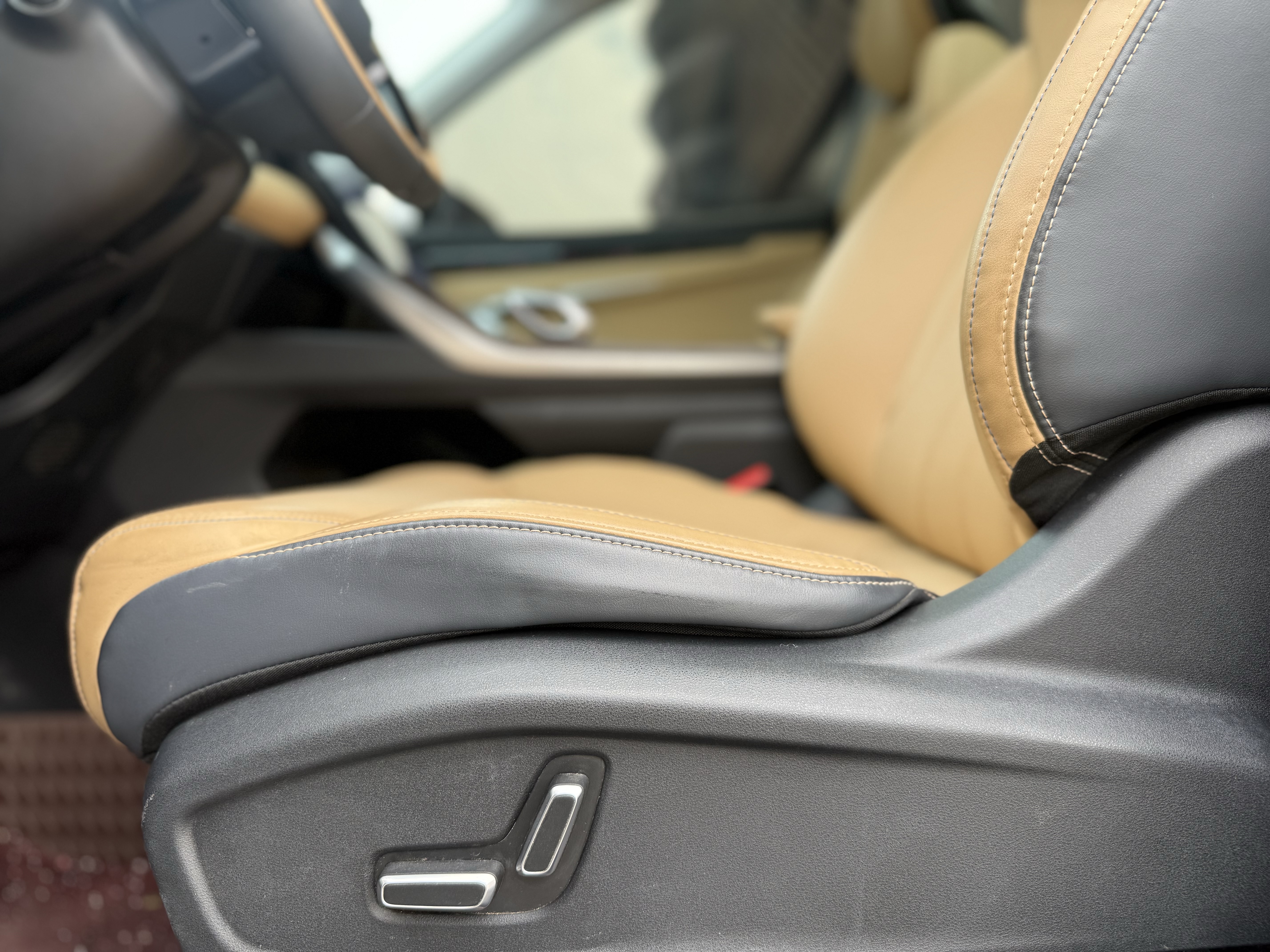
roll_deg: +1.2
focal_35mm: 24
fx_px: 881
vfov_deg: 56.8
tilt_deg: -2.6
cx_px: 635
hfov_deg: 71.6
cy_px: 476
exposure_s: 1/199
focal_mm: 6.76
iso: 64
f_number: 1.78
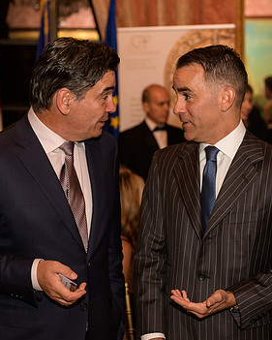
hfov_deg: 16.5
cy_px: 162
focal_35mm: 93
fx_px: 935
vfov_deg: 20.6
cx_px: 135
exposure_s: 1/100
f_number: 3.2
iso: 1000
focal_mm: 60
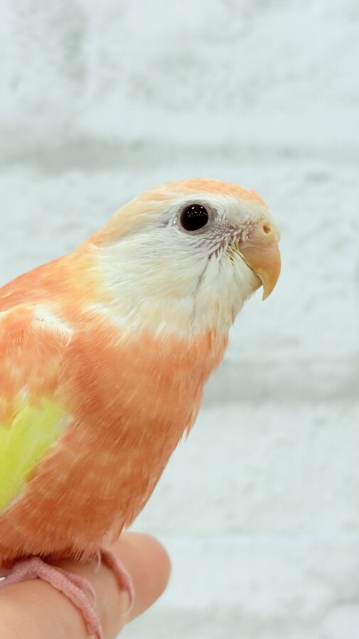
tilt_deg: +4.0
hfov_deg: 15.8
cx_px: 68
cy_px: 321
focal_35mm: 76
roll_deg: +4.0
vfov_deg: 27.9
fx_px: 1287
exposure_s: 1/100
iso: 50
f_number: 1.6
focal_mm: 5.96
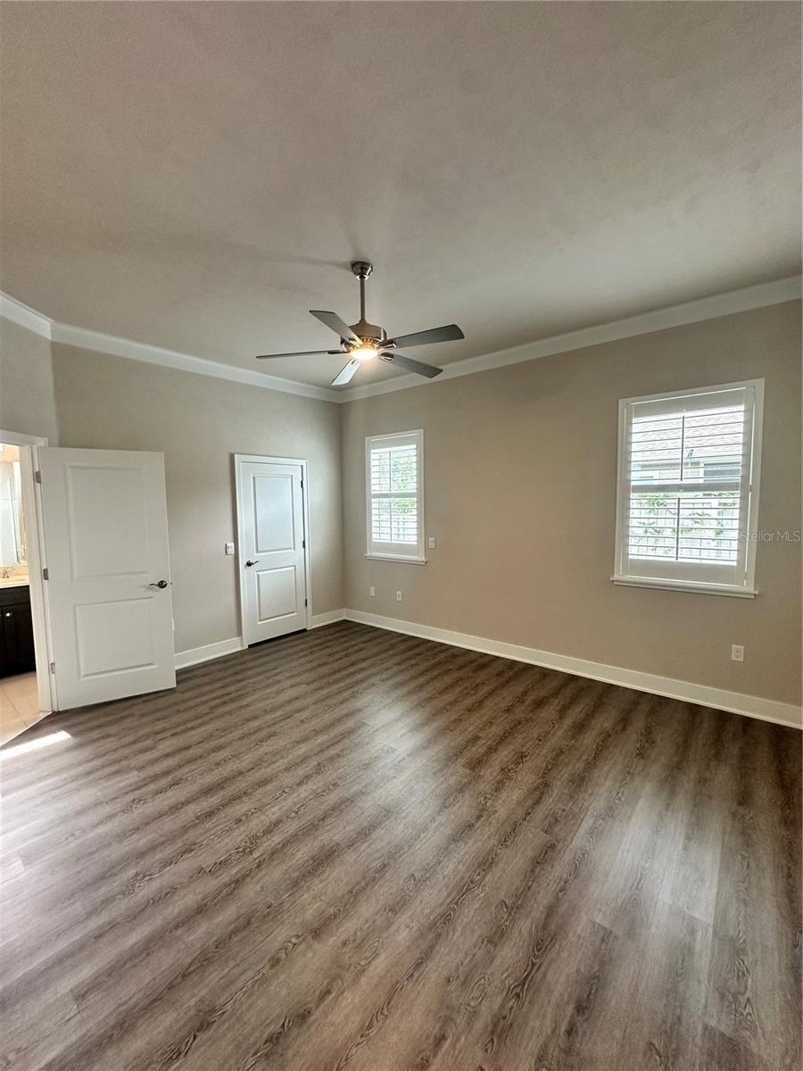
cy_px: 536
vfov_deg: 102.1
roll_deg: +0.1
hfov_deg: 85.7
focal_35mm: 14
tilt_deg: -5.0
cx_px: 402
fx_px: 433
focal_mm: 2.22
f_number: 2.2
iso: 200
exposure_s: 1/120
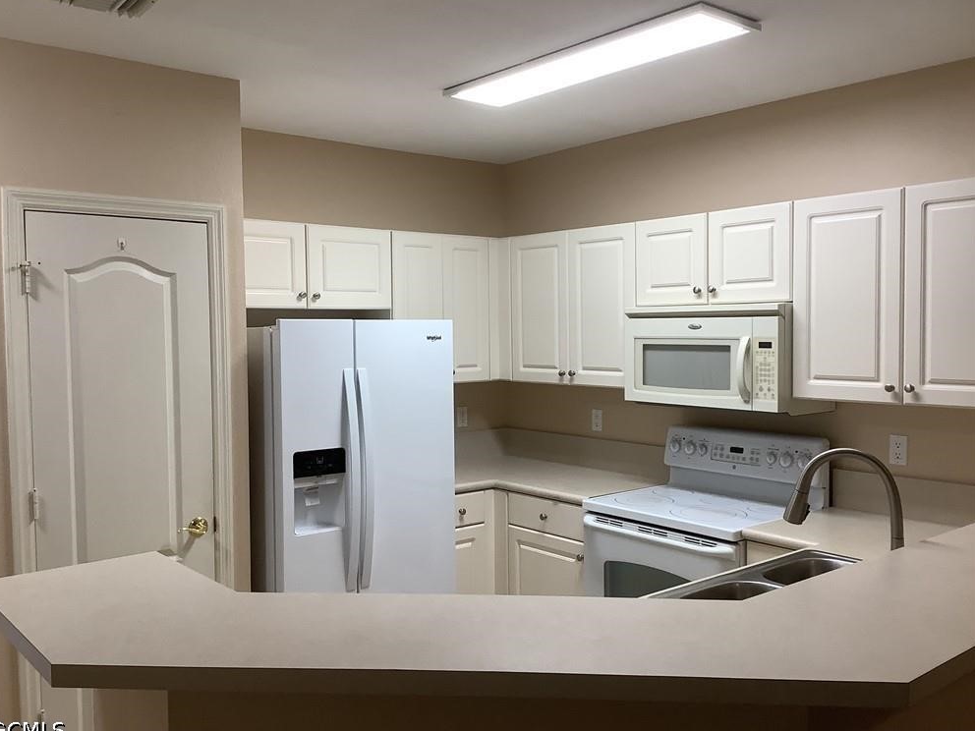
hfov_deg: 56.8
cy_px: 369
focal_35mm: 32
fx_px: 901
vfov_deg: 44.2
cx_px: 476
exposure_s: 1/60
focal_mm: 3.3
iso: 80
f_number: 2.4
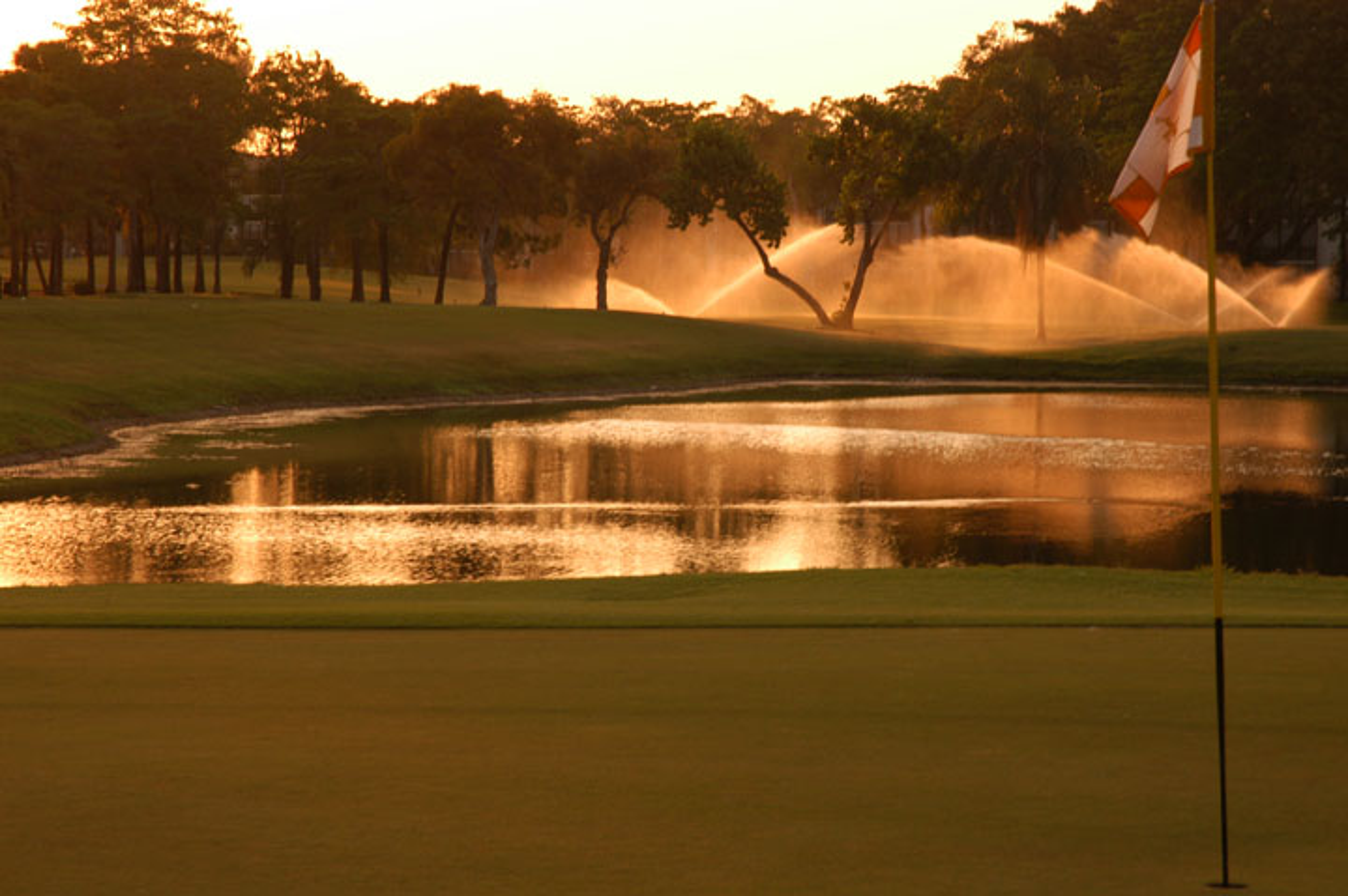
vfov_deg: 10.7
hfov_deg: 16.1
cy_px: 448
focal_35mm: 128
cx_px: 674
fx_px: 4771
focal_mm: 85
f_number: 11
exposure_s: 1/50
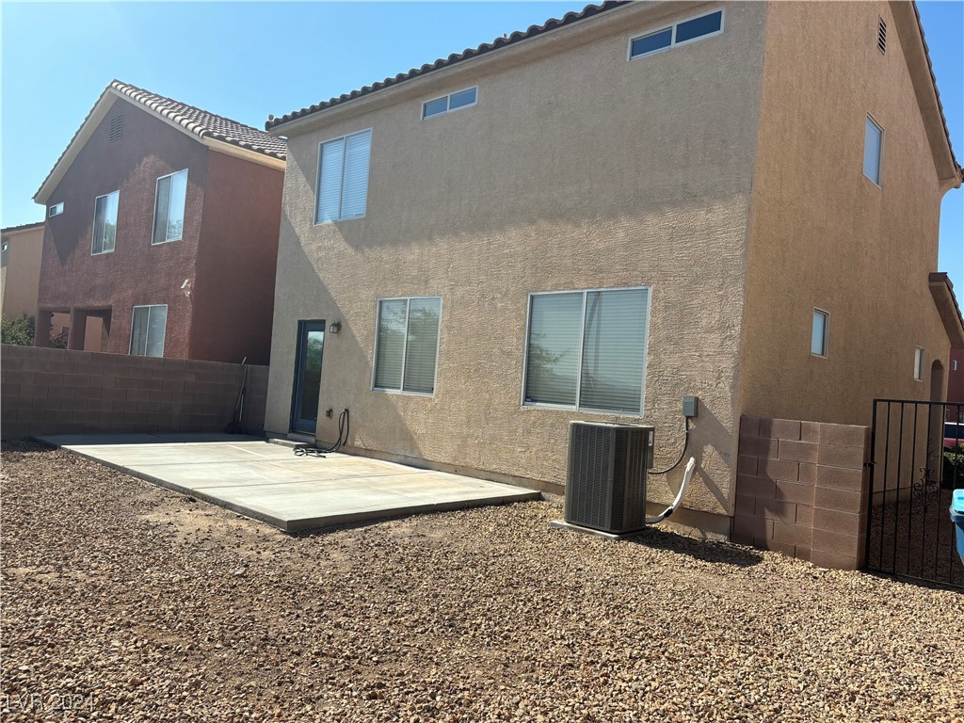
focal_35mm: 26
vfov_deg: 53.1
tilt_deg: +2.4
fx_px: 724
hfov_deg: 67.3
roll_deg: -4.7
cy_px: 362
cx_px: 482
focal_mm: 5.96
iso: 50
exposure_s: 1/3413
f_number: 1.6
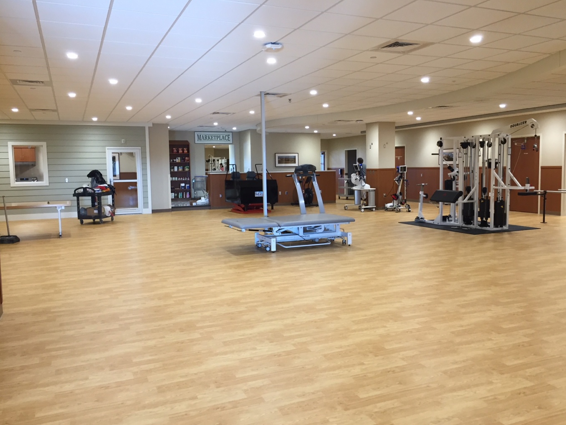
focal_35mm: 30
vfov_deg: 46.8
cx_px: 292
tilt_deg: -4.5
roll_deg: +1.4
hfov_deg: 59.9
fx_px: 491
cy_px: 209
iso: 80
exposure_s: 1/30
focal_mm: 4.15
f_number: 2.2
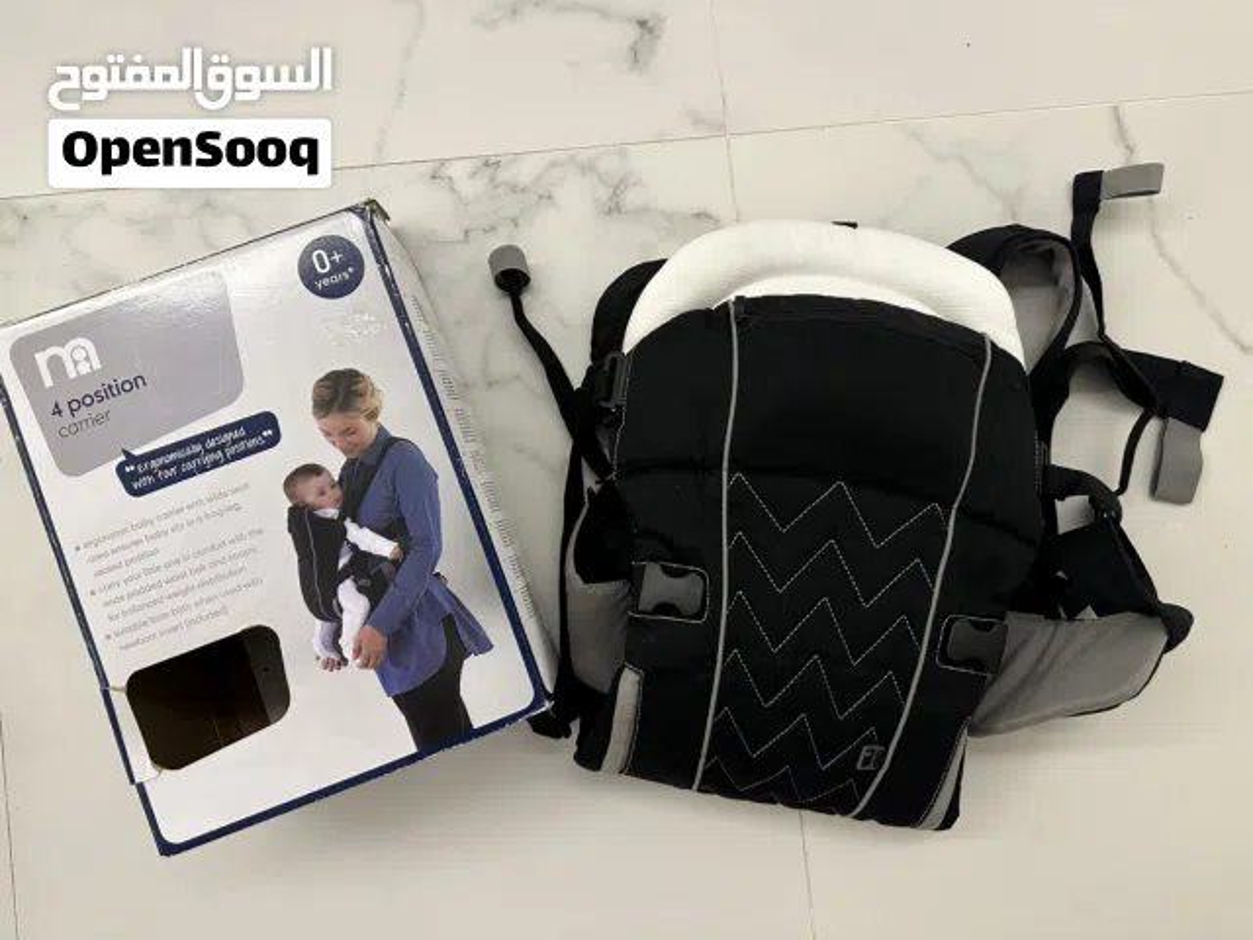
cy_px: 470
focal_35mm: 24
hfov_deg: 71.6
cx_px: 626
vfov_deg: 56.8
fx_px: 869
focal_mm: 6.86
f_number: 1.78
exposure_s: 1/50
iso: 500
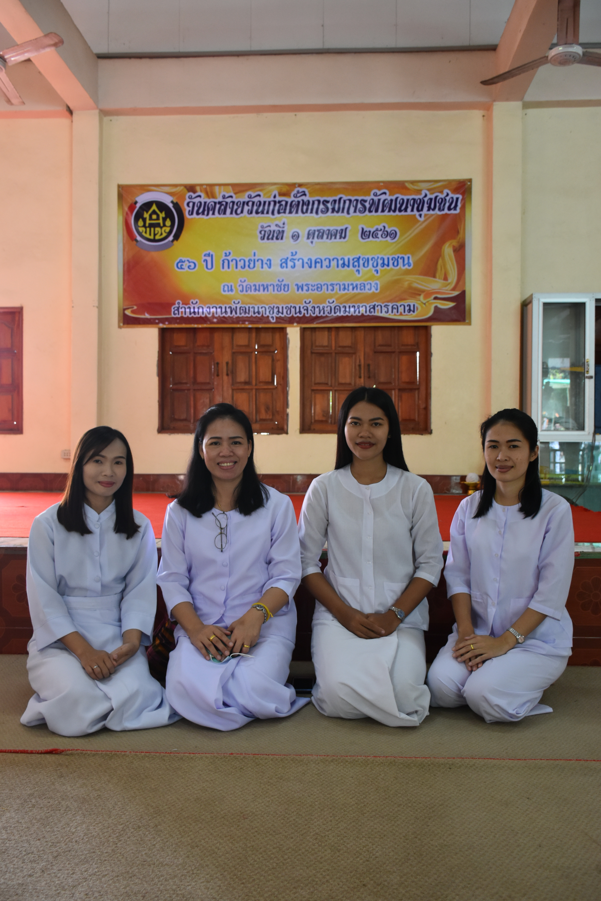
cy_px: 450
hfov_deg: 43.6
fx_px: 751
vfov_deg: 61.9
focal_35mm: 30
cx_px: 300
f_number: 3.5
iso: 900
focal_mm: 20
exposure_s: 1/60
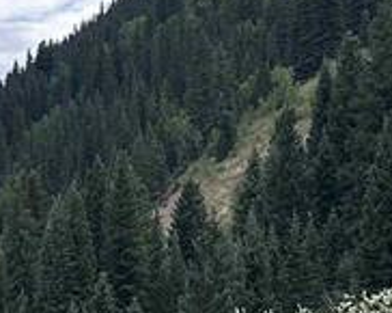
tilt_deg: +1.0
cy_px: 350
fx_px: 1529
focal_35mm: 132
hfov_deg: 12.3
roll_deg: +0.3
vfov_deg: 11.5
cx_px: -470
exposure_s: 1/3861
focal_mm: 6.86
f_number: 1.78
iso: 80
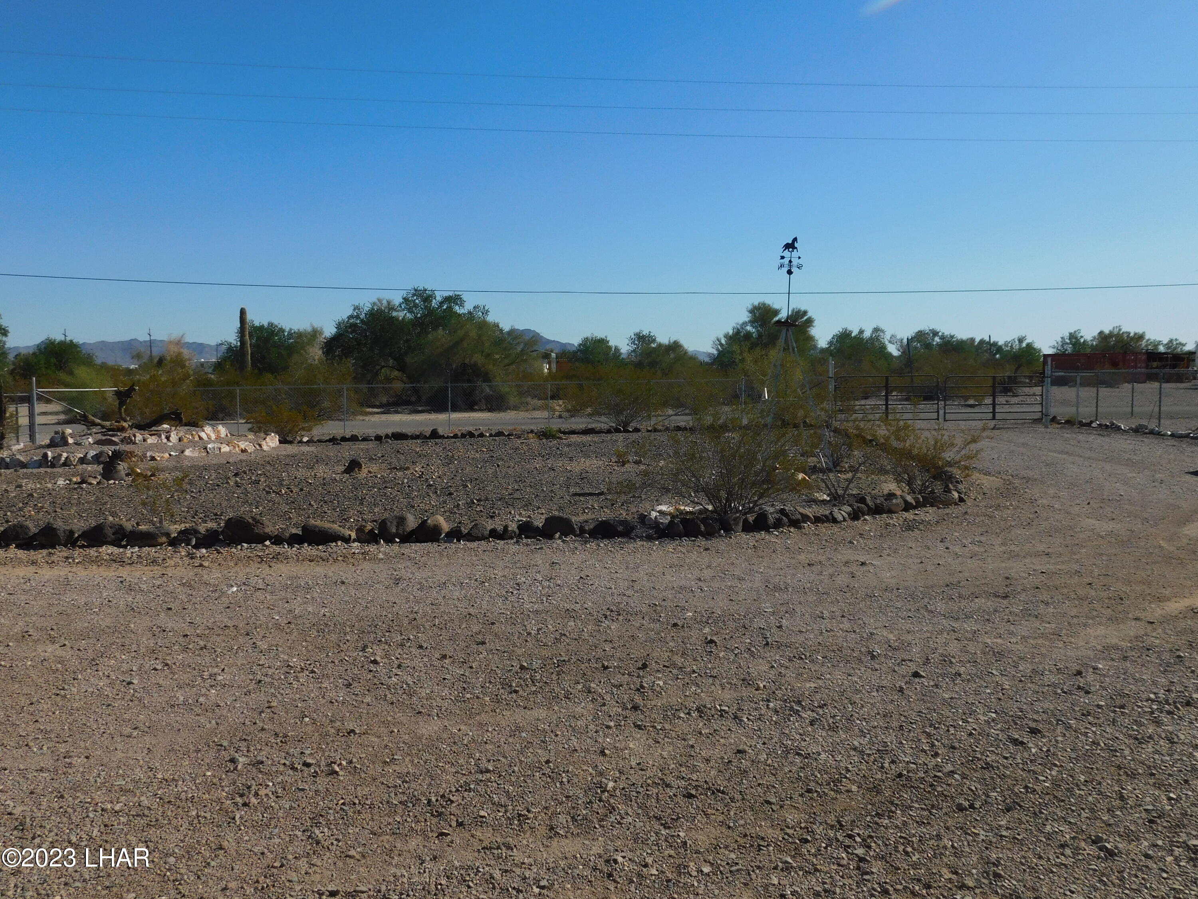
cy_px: 450
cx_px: 599
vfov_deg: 46.8
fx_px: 1038
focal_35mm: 30
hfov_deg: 60.0
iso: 125
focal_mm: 5.3
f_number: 6.4
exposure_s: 1/800
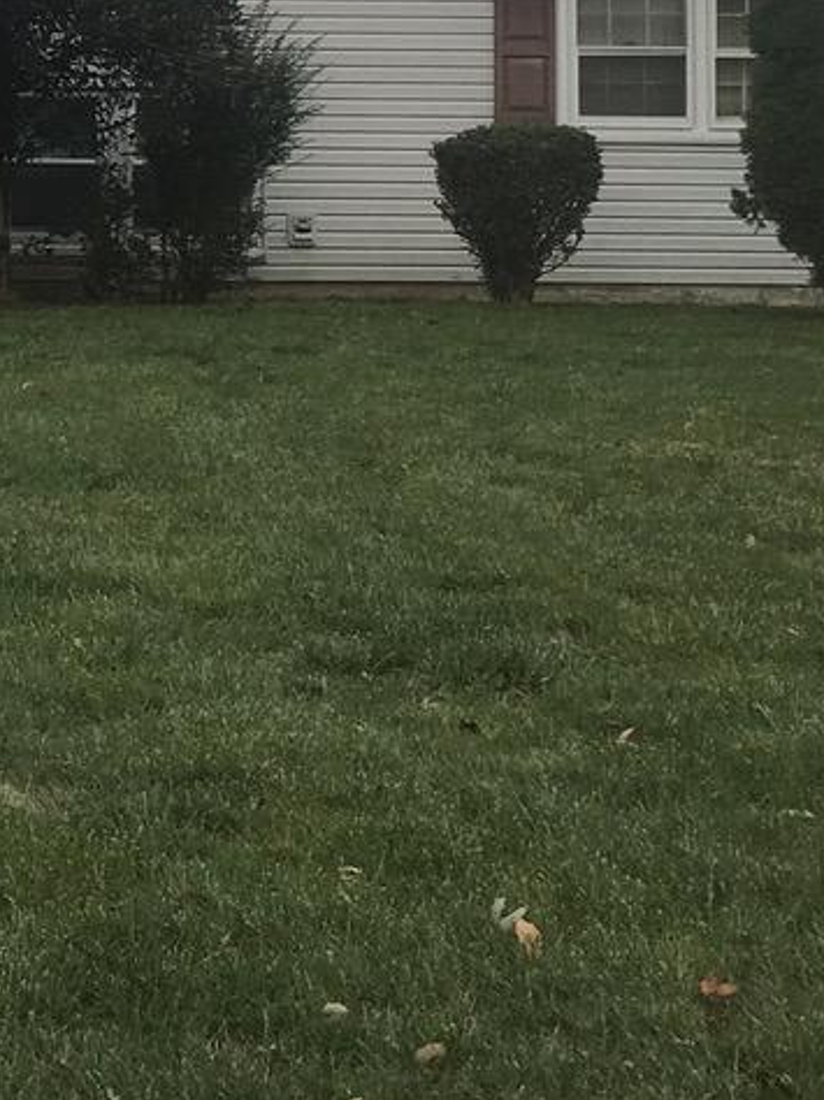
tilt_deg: +2.2
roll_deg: -0.2
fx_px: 2986
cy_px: 12
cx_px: -378
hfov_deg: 14.7
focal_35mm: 94
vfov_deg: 20.3
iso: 25
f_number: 2.2
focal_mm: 4.15
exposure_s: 1/304
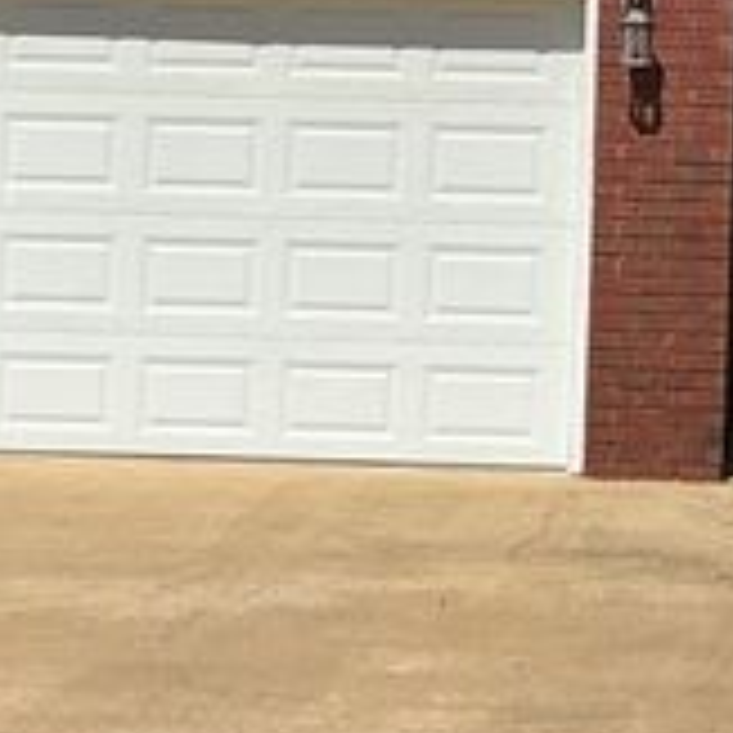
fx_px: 2515
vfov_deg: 16.5
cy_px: 214
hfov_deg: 16.4
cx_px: 648
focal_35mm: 105
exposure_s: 1/3788
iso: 25
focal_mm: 3
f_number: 1.8
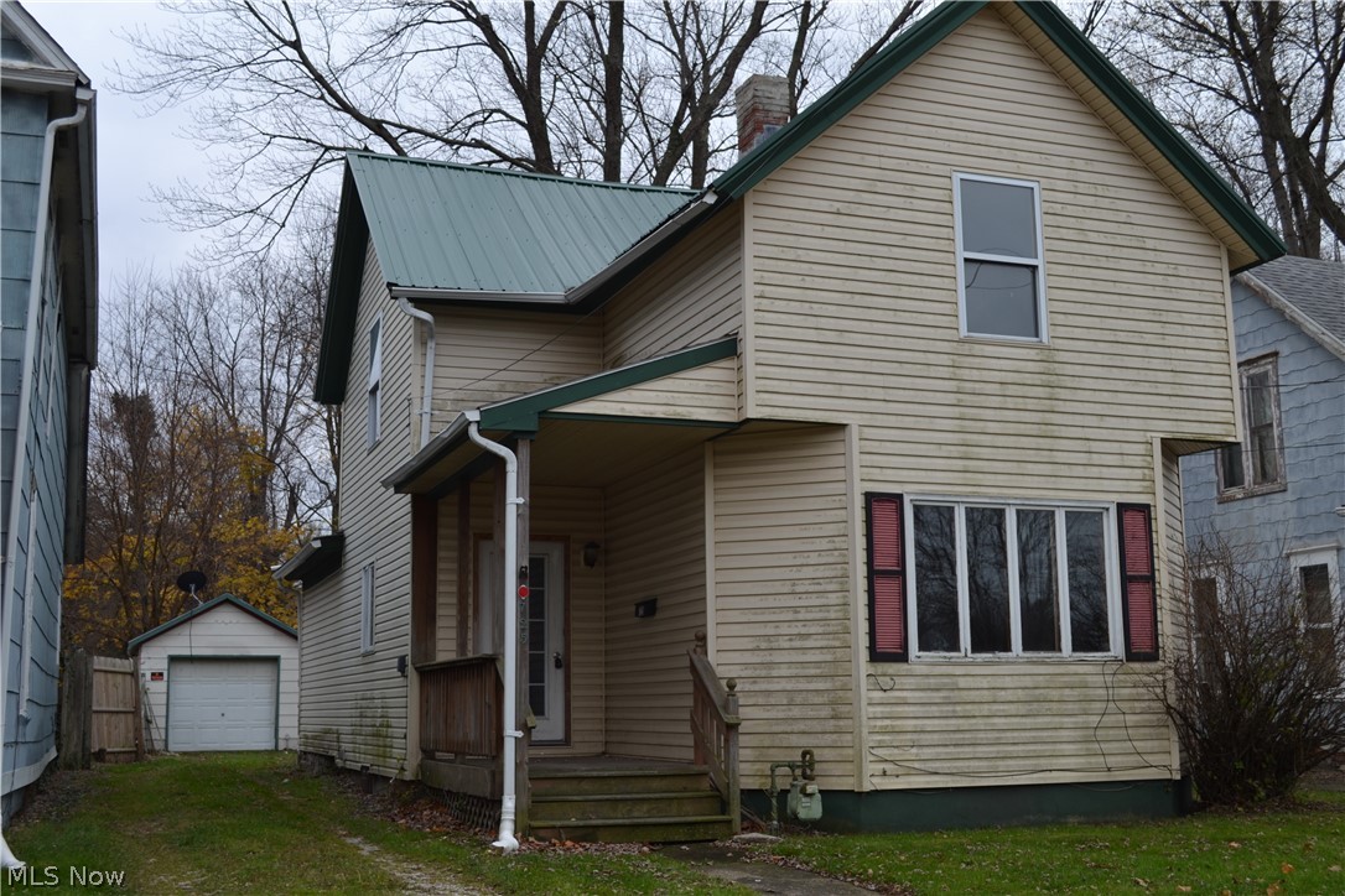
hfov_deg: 49.6
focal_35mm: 39
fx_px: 1457
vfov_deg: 34.2
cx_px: 672
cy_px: 448
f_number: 5.6
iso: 100
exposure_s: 1/125
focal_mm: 26
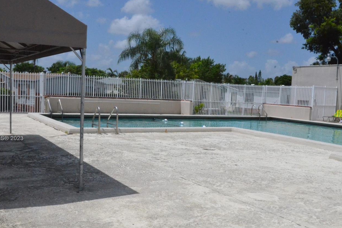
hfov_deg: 42.7
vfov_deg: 29.2
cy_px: 139
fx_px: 437
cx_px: 155
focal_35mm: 46
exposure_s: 1/3200
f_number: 22
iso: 5000
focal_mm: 24
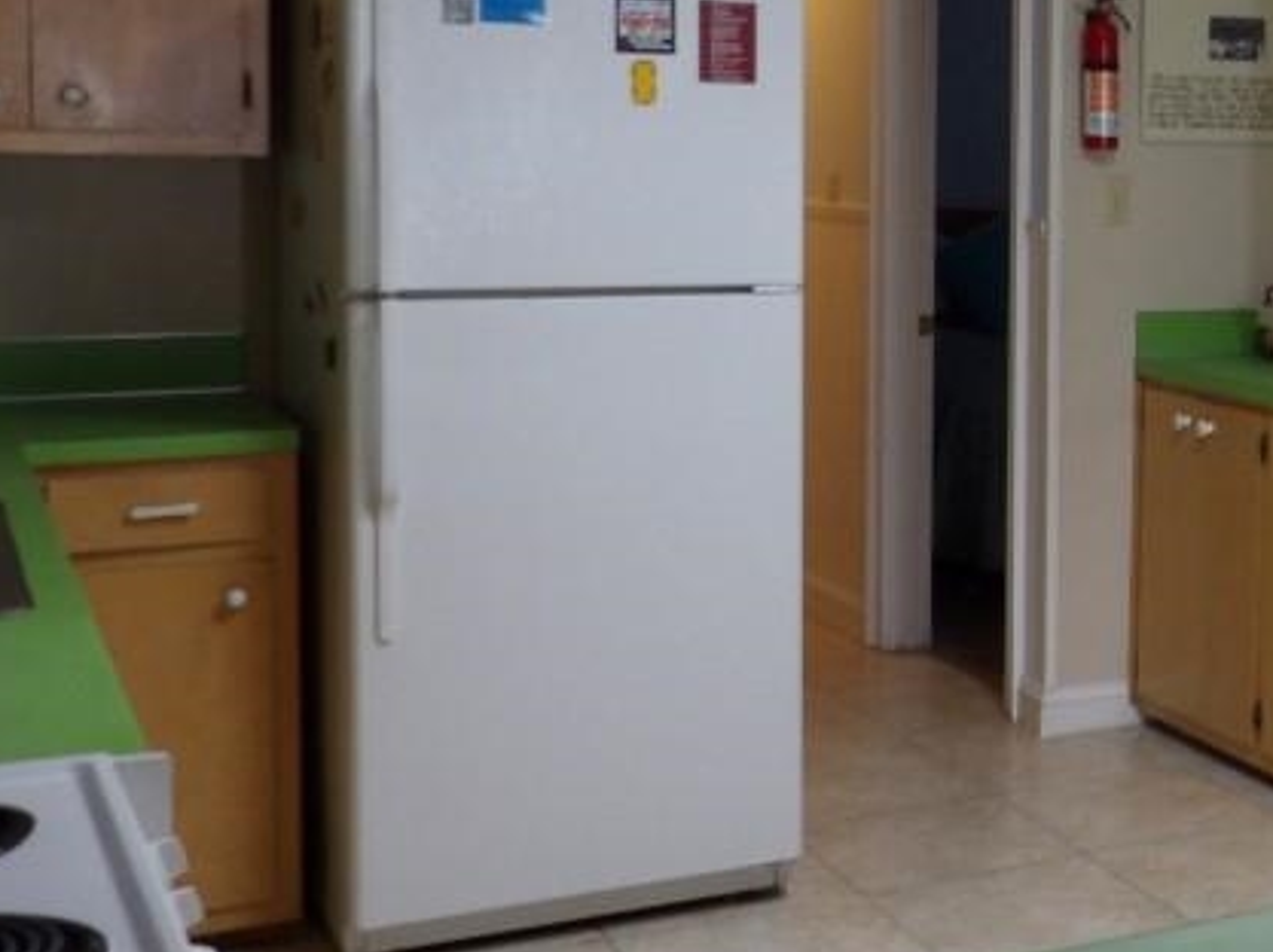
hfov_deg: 28.5
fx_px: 2168
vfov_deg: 24.6
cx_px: 1529
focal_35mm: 59
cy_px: 284
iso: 186
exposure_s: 1/33
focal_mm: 4.3
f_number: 3.2
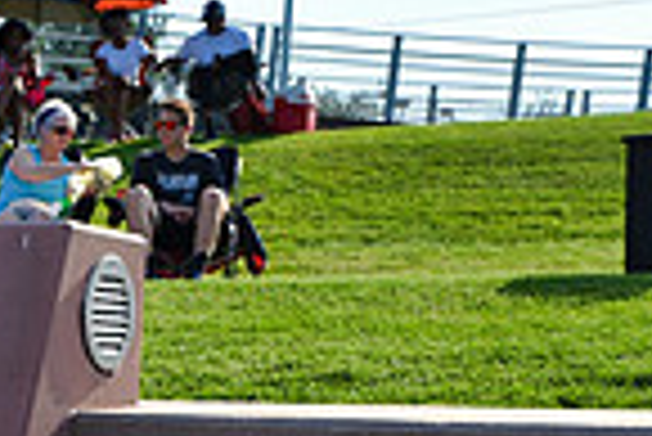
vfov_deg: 10.1
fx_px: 2321
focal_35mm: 128
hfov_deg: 14.8
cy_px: 811
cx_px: -342
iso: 200
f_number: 8
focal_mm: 32
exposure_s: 1/250
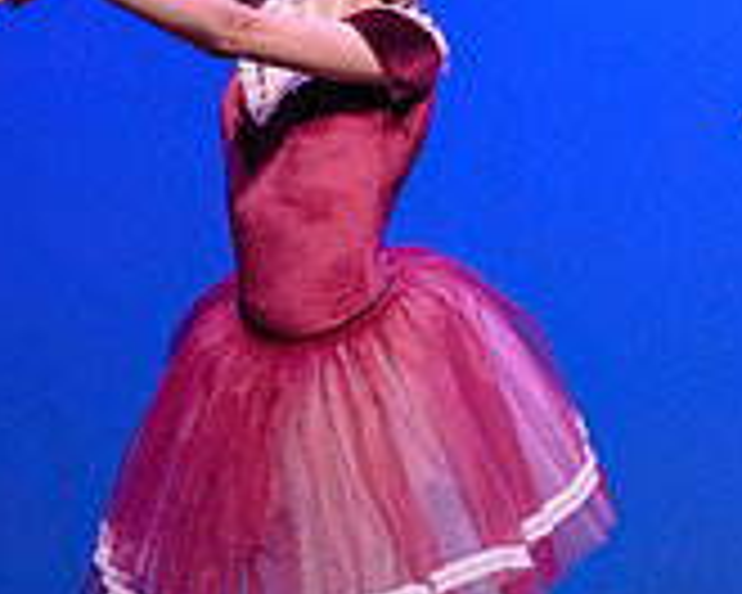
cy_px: 217
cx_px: 1008
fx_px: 13176
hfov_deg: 3.2
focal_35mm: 600
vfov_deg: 2.6
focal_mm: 150
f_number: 2.8
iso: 1250
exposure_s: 1/400
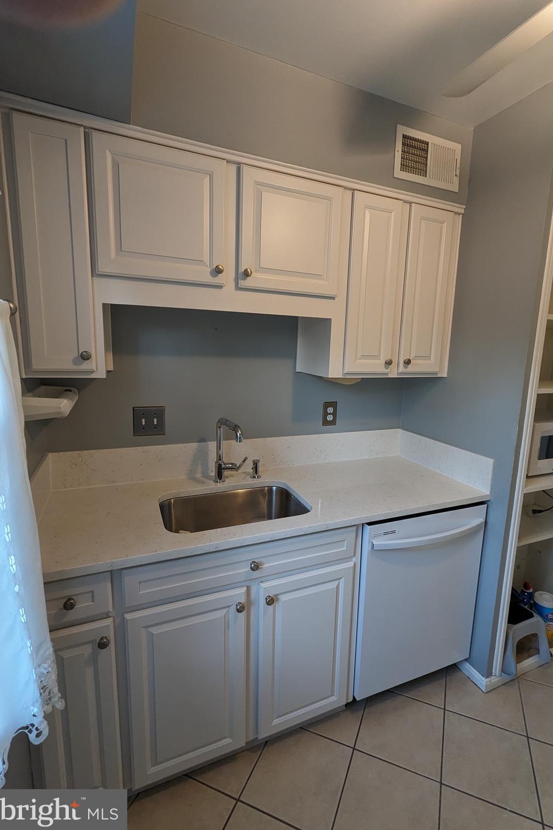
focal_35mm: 17
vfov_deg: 93.3
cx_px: 308
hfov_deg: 70.2
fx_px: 391
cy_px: 411
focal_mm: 2.35
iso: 173
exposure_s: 1/23.8
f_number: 2.2
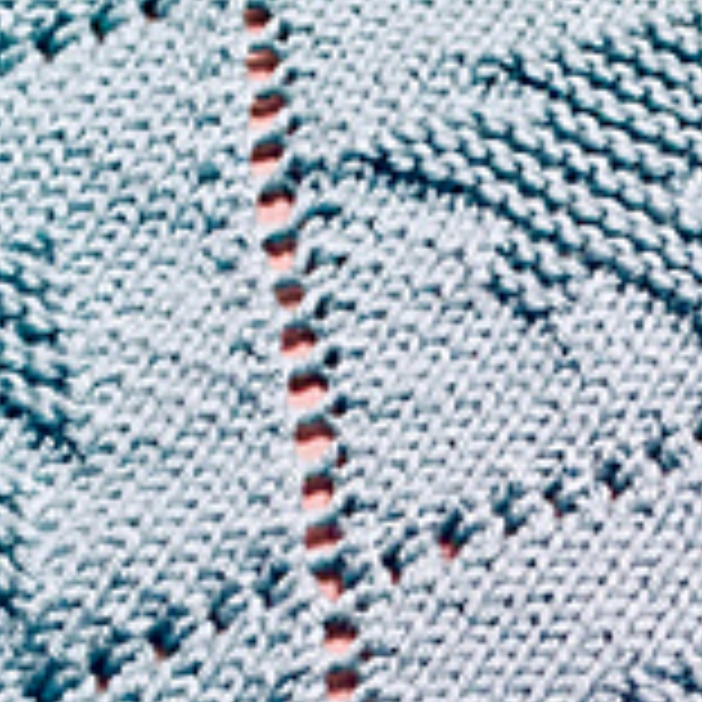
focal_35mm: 105
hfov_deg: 16.2
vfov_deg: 16.3
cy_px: 644
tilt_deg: -67.4
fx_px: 2409
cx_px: 720
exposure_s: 1/33
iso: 160
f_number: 2.2
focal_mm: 4.15
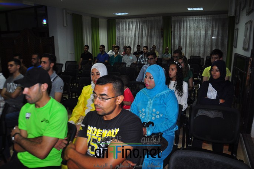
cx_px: 127
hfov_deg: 67.4
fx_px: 190
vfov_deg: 47.8
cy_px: 84
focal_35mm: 27
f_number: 3.5
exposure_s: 1/60
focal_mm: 18
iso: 400
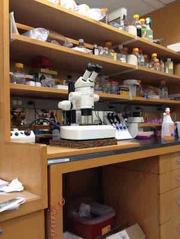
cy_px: 120
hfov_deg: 40.7
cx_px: 90
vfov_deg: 52.6
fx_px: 243
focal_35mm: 35
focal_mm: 4.28
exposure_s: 1/20
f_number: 2.4
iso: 80
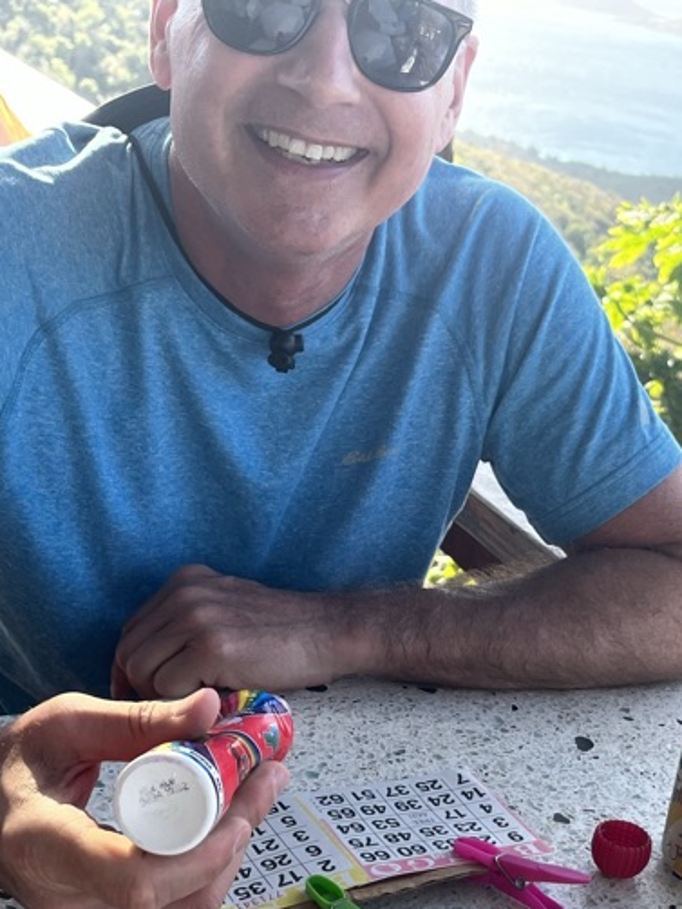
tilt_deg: -22.2
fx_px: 1391
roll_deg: -6.0
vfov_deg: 36.0
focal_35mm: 53
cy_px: 565
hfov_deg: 27.3
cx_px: 487
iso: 50
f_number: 1.6
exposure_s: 1/598
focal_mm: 5.1
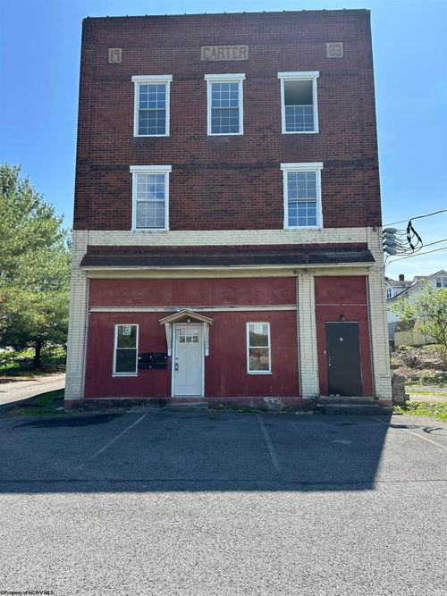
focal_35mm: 24
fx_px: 413
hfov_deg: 56.8
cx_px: 224
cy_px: 298
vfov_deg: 71.6
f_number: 1.78
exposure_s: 1/2028
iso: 80
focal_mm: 6.86
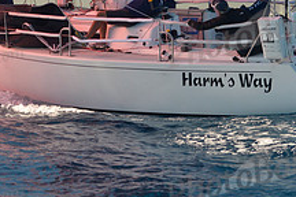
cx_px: 96
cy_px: -18
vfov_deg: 7.3
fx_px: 1546
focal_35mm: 188
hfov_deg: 10.9
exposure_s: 1/800
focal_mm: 70
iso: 200
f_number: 4.5
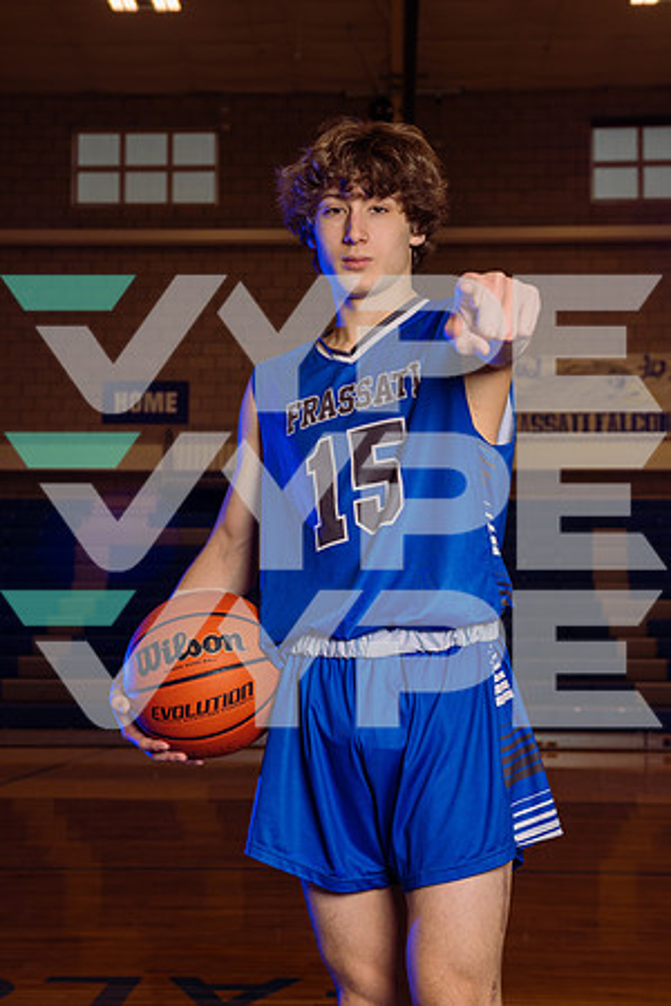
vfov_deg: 36.9
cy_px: 503
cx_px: 336
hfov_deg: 25.1
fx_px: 1510
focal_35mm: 54
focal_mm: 54
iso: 400
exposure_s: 1/250
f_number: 7.1
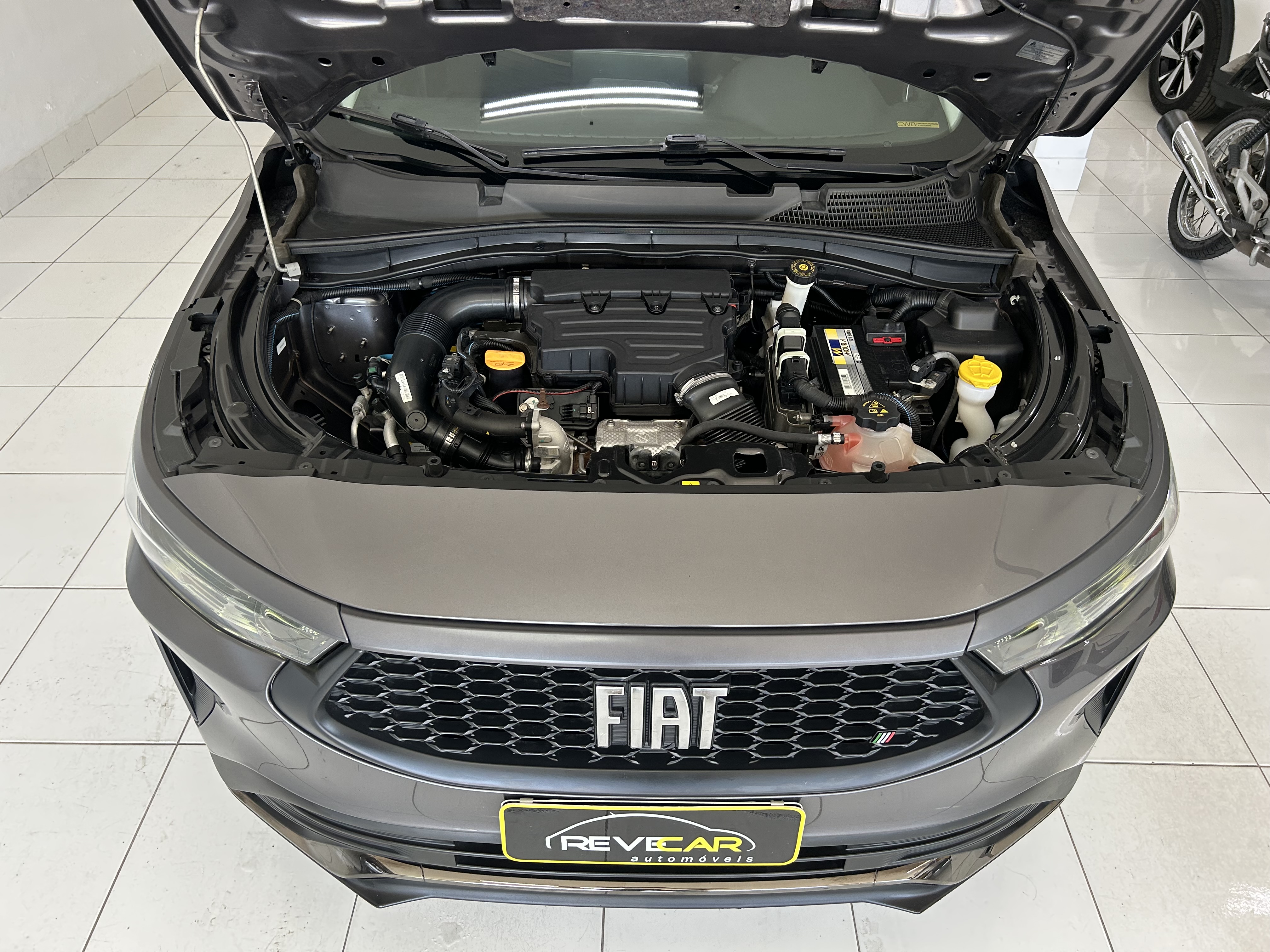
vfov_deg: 53.1
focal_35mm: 26
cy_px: 476
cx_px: 635
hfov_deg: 67.3
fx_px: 954
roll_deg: -0.4
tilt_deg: -37.1
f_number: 1.5
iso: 125
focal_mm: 5.7
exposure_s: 1/120
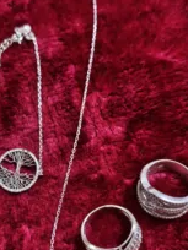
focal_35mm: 45
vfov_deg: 41.7
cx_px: 75
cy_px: 161
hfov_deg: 32.1
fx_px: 326
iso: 2536
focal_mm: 5.56
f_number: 1.8
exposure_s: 1/25
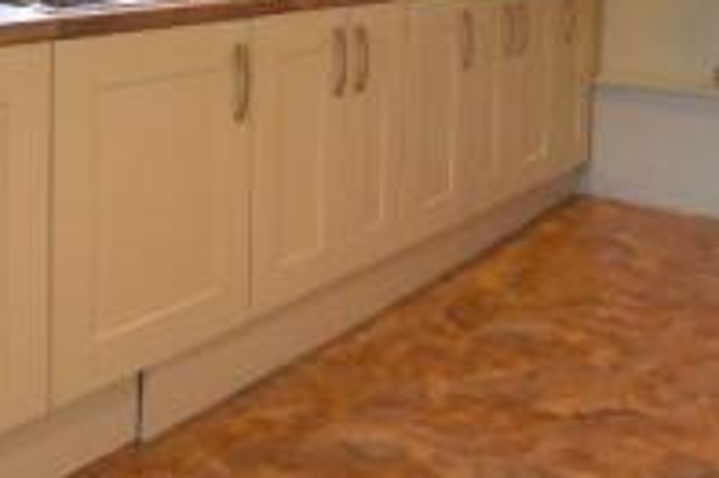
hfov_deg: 38.8
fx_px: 998
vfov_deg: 24.8
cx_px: 199
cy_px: -64
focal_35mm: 50
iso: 100
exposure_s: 1/60
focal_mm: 10
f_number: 4
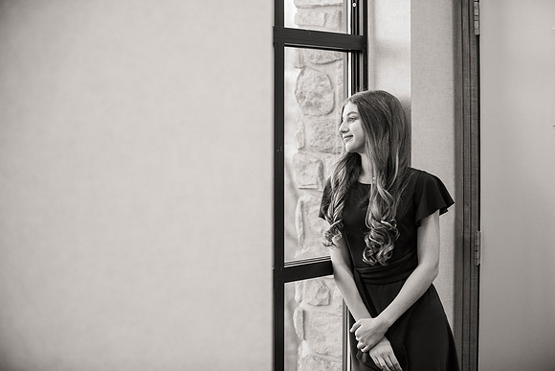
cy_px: 180
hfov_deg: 28.0
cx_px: 286
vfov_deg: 18.9
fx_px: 1113
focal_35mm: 72
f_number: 2.8
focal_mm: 70
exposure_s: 1/125
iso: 1000
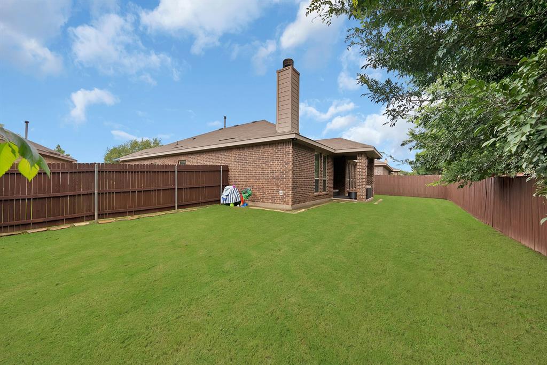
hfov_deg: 112.6
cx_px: 274
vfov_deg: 90.1
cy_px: 182
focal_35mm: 12
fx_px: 182
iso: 640
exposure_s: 1/200
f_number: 9
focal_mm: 12
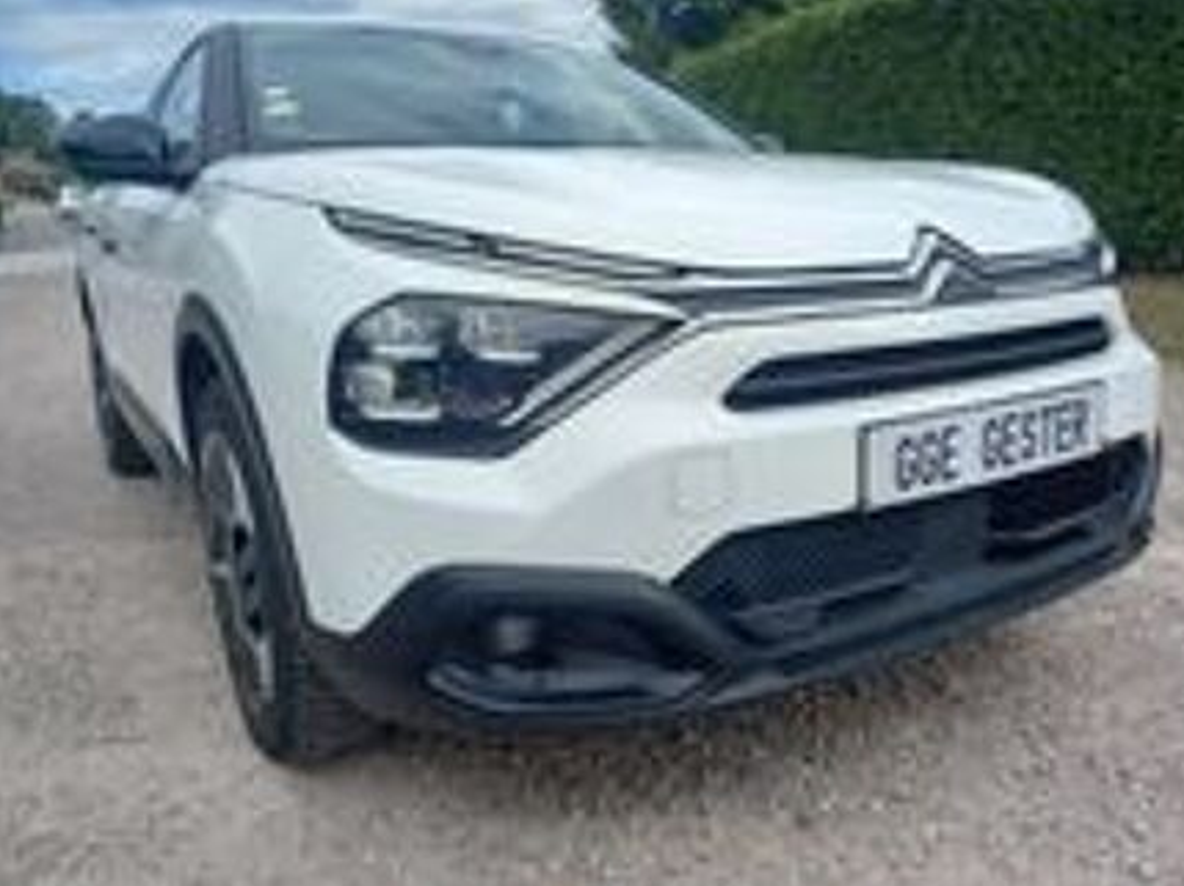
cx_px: 651
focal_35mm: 28
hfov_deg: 63.3
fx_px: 957
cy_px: 406
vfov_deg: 49.6
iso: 25
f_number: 2
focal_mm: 4.6
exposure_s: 1/621
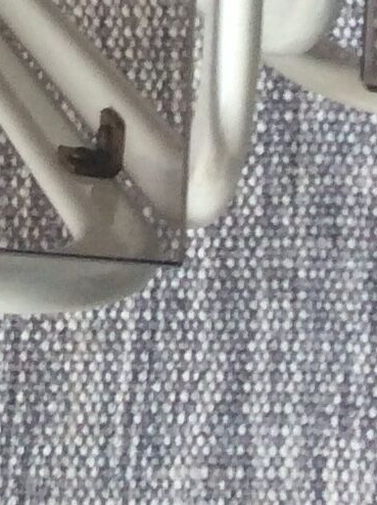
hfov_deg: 8.0
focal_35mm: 168
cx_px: -594
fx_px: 2446
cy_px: -539
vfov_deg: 10.7
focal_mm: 3.3
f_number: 2.4
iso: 40
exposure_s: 1/33
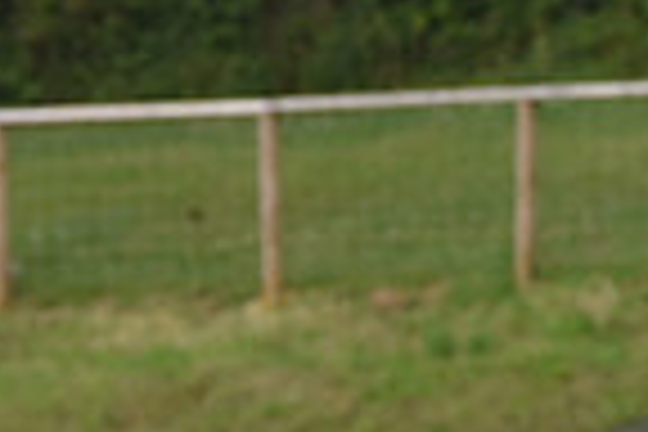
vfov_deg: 0.9
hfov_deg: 1.3
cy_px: 817
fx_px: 28924
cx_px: 261
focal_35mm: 1607
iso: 1600
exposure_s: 1/1000
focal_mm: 400
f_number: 6.3
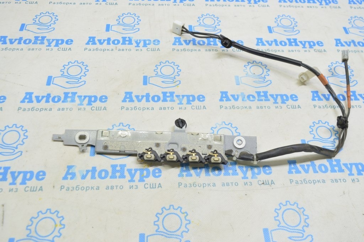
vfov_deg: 39.9
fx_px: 333
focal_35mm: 33
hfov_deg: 57.3
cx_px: 182
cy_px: 121
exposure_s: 1/15
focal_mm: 22
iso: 400
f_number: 5.6
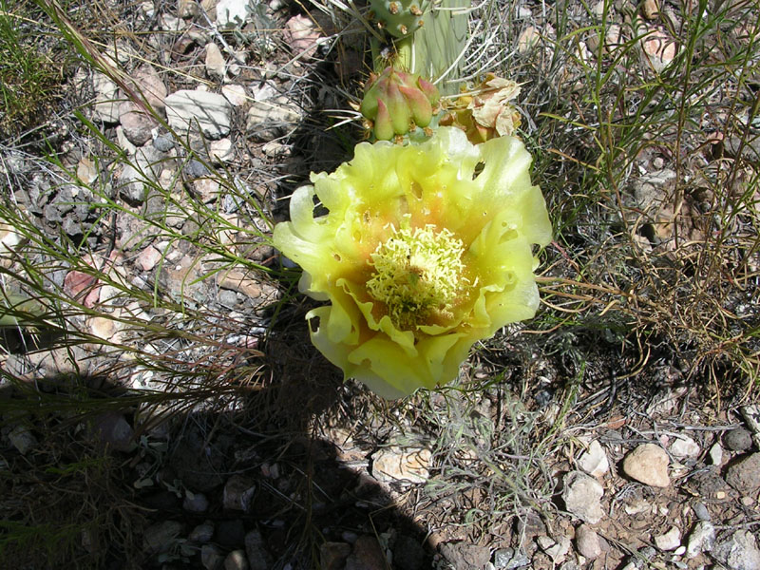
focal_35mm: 38
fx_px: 834
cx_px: 380
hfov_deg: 49.0
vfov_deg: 37.7
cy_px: 285
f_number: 5.6
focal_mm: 5.8
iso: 50
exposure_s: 1/416
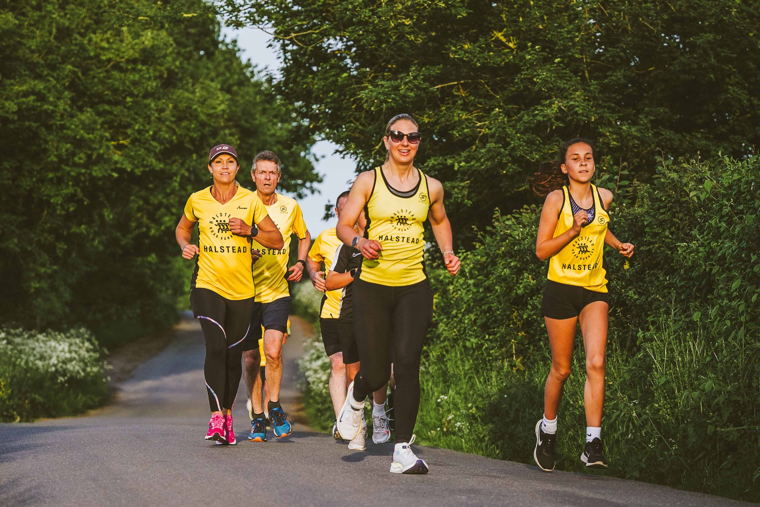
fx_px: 2597
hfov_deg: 16.7
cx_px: 380
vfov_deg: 11.1
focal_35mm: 123
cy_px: 254
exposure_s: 1/4000
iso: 500
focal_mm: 82
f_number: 2.8
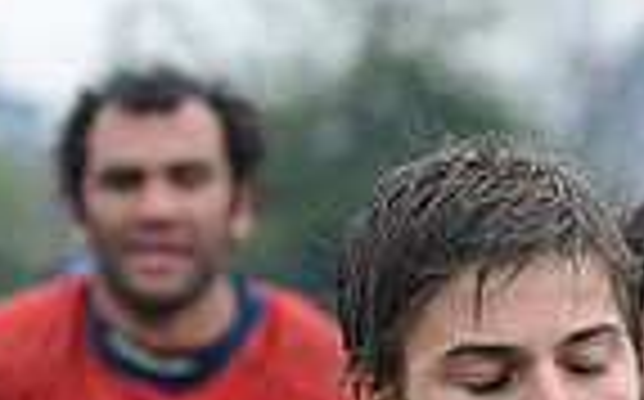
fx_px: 5452
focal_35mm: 311
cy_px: 856
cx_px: 383
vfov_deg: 4.2
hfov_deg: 6.8
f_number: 2.8
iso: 1600
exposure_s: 1/500
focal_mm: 75
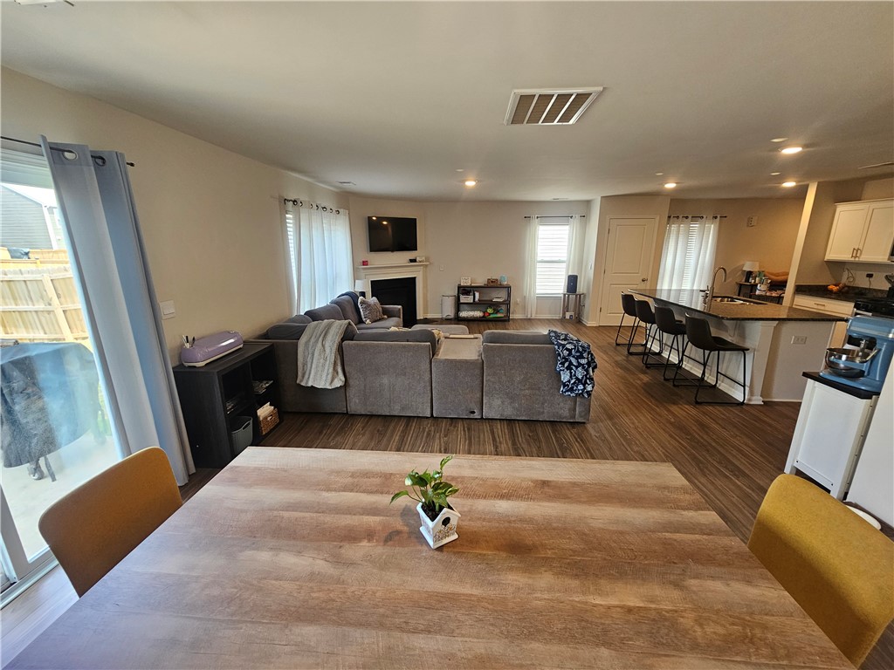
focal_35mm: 13
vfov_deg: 89.9
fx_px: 336
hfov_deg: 106.2
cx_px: 447
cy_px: 335
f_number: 2.2
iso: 160
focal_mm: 2.2
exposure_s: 1/60
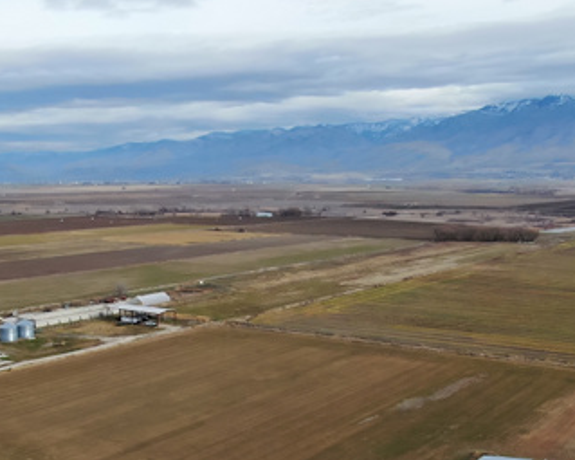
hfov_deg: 38.7
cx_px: 155
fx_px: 800
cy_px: 400
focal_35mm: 47
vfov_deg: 30.8
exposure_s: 1/800
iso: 400
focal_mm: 4.39
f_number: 2.8
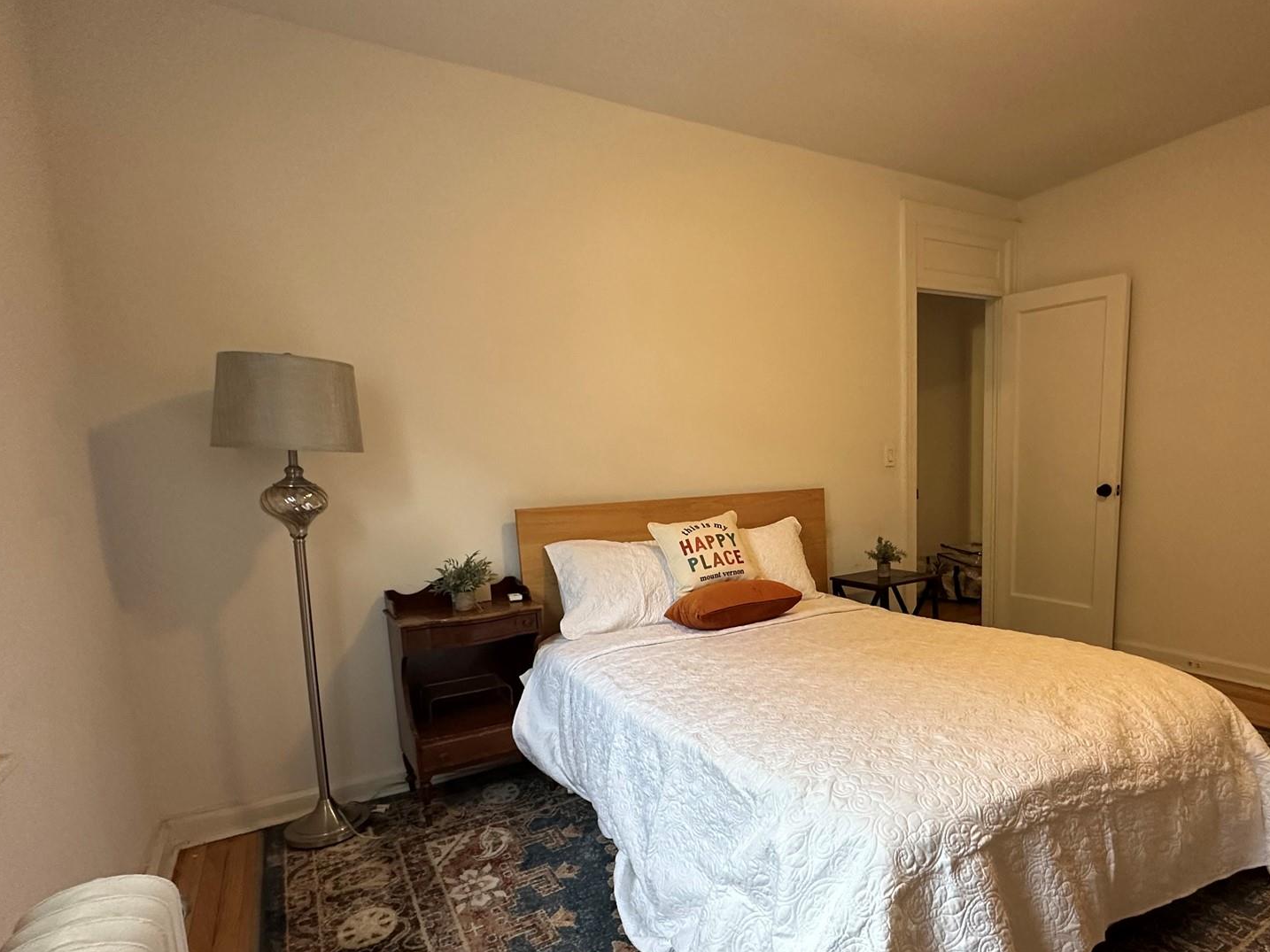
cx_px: 757
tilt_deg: -8.9
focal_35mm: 20
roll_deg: +2.1
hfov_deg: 80.9
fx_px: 734
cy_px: 563
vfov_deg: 65.4
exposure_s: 1/120
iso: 320
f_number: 2.2
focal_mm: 2.22
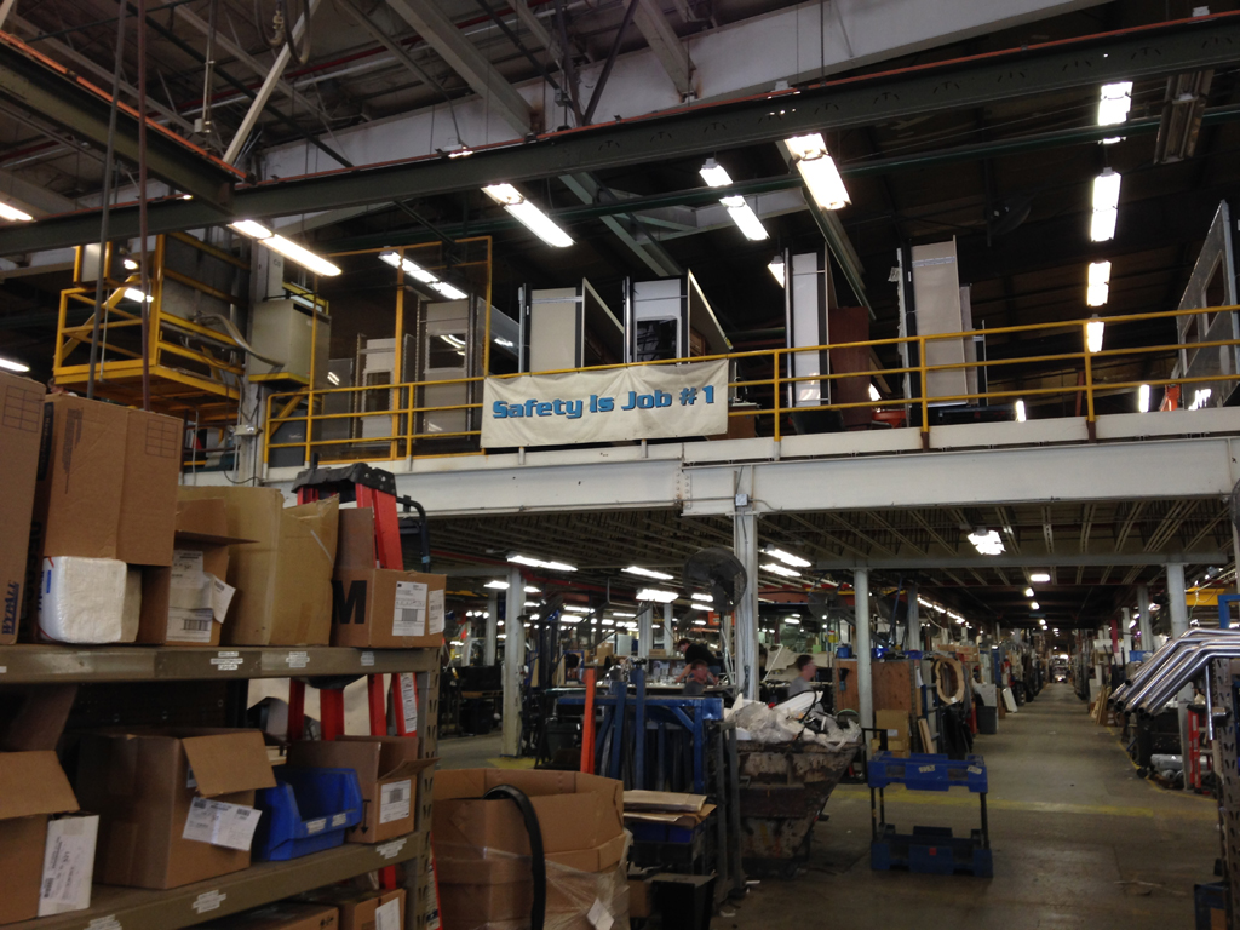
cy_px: 465
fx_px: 1182
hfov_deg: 55.4
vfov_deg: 42.9
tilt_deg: +9.0
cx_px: 620
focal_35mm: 33
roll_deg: -0.1
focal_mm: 4.12
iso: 64
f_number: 2.4
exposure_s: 1/20
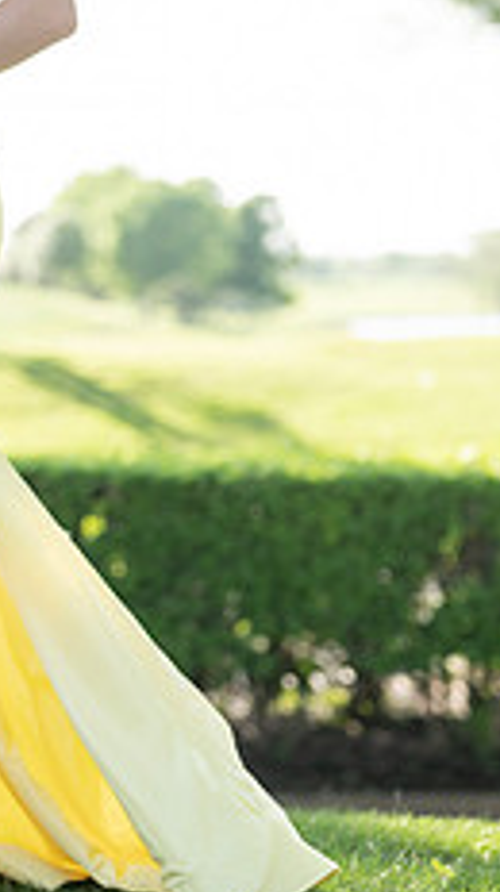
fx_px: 3357
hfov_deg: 8.4
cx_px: -108
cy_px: 235
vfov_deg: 15.1
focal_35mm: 142
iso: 160
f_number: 1.8
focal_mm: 50
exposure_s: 1/1000
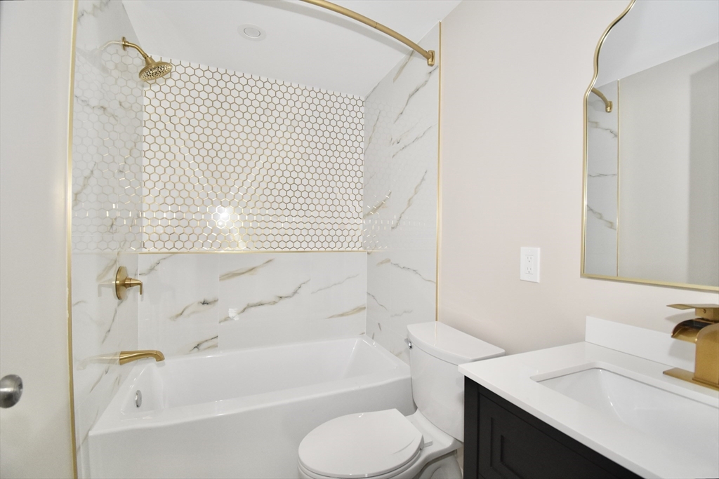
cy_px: 240
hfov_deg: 100.4
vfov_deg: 77.3
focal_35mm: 15
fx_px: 300
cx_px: 360
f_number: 4.5
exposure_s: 1/60
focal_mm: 10
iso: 1600
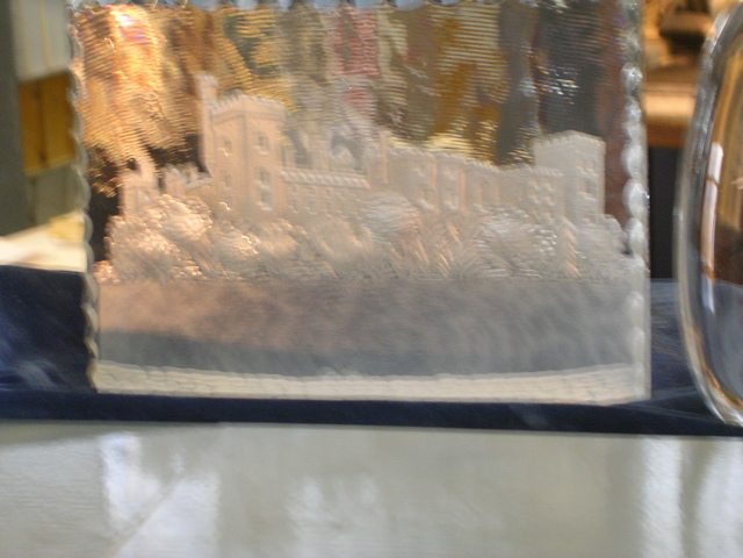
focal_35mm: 115
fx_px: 2468
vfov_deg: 12.9
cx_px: 372
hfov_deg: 17.1
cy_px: 279
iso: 100
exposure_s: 1/5
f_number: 4.9
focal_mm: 17.4
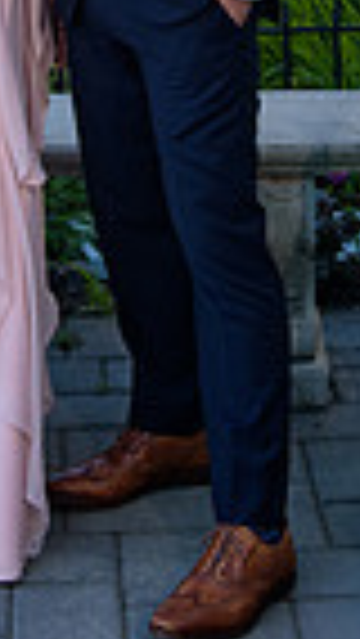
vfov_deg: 14.7
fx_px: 2356
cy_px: -220
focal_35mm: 139
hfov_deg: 8.7
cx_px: 184
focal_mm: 42
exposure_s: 1/250
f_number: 4
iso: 200
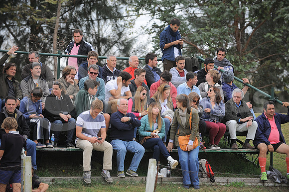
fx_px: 1605
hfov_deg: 10.3
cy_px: 96
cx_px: 144
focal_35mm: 200
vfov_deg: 6.9
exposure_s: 1/800
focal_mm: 200
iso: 320
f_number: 3.5
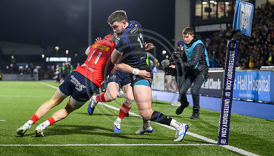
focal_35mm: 112
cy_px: 115
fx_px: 817
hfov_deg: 19.0
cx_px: 117
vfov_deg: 10.9
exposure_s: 1/1250
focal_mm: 83
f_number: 2.8
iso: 4000
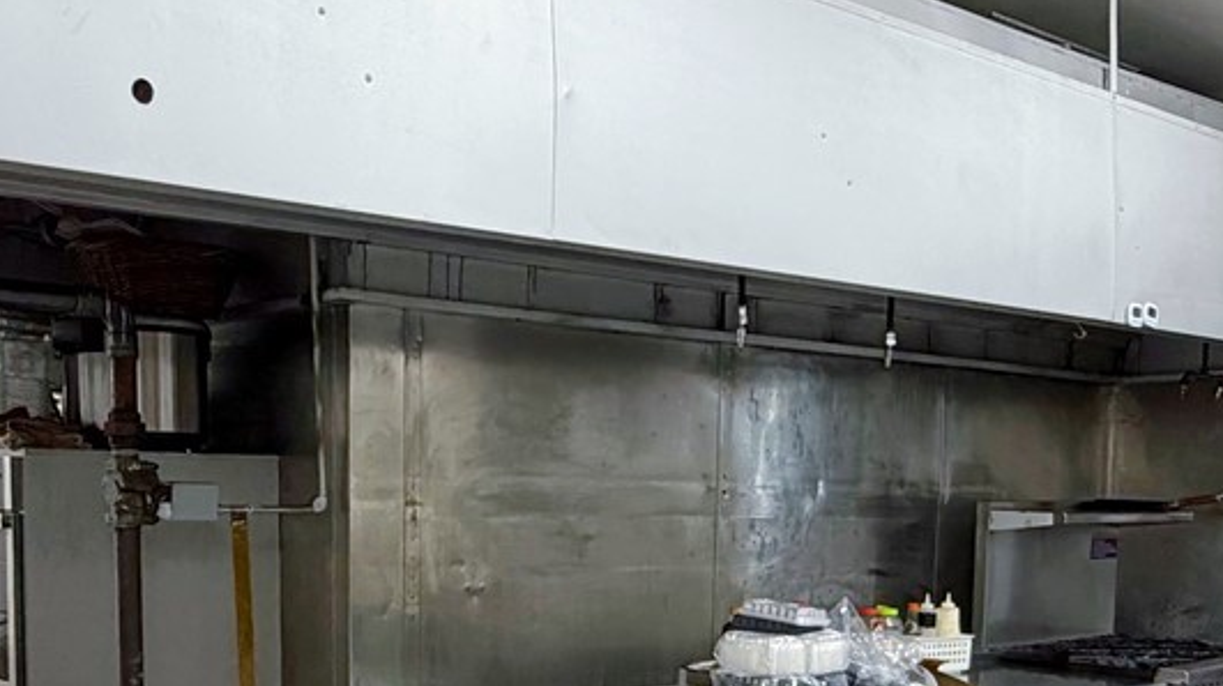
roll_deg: -0.7
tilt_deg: -5.3
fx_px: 1491
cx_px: 571
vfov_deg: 25.1
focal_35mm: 46
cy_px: 633
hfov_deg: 44.6
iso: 250
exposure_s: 1/120
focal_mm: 2.22
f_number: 2.2
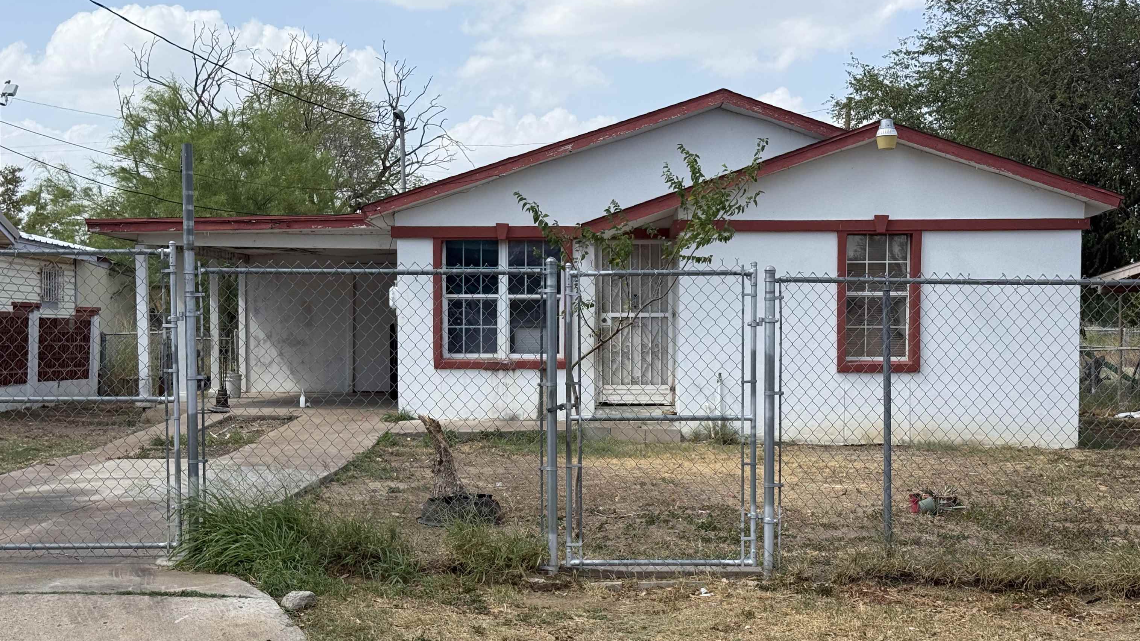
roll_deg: -0.3
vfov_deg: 22.6
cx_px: 566
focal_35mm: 53
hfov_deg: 39.2
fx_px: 1602
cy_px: 385
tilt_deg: -2.0
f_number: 1.78
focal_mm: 6.76
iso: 64
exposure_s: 1/3226
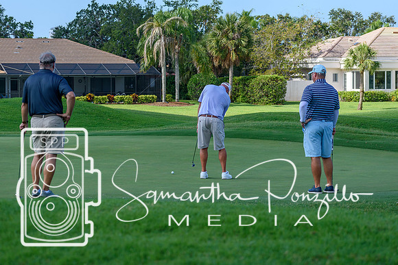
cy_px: 132
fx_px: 1161
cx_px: 199
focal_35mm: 105
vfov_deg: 13.0
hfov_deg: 19.5
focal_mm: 70
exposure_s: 1/500
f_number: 5.6
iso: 200
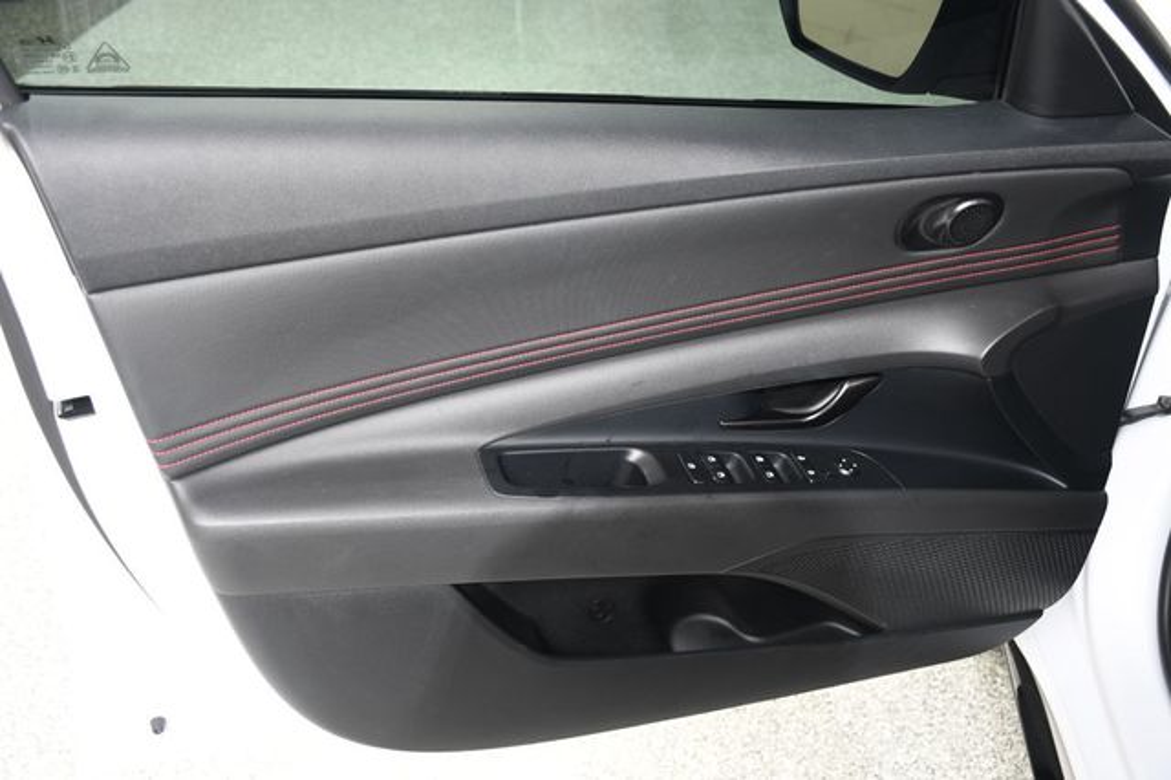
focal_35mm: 36
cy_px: 390
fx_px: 1170
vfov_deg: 36.8
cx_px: 586
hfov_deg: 53.2
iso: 100
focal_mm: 24
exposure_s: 1/160
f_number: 3.8
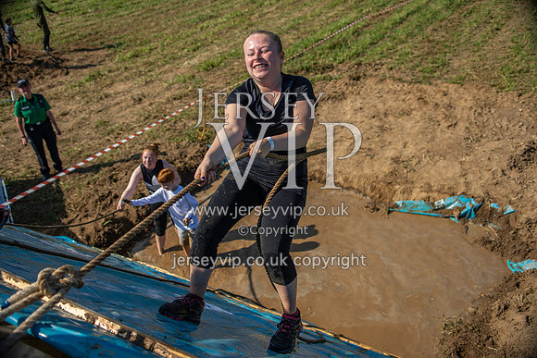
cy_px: 179
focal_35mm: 33
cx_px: 268
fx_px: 492
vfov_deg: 40.0
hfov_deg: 57.2
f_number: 3.2
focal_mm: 22
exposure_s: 1/1600
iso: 100
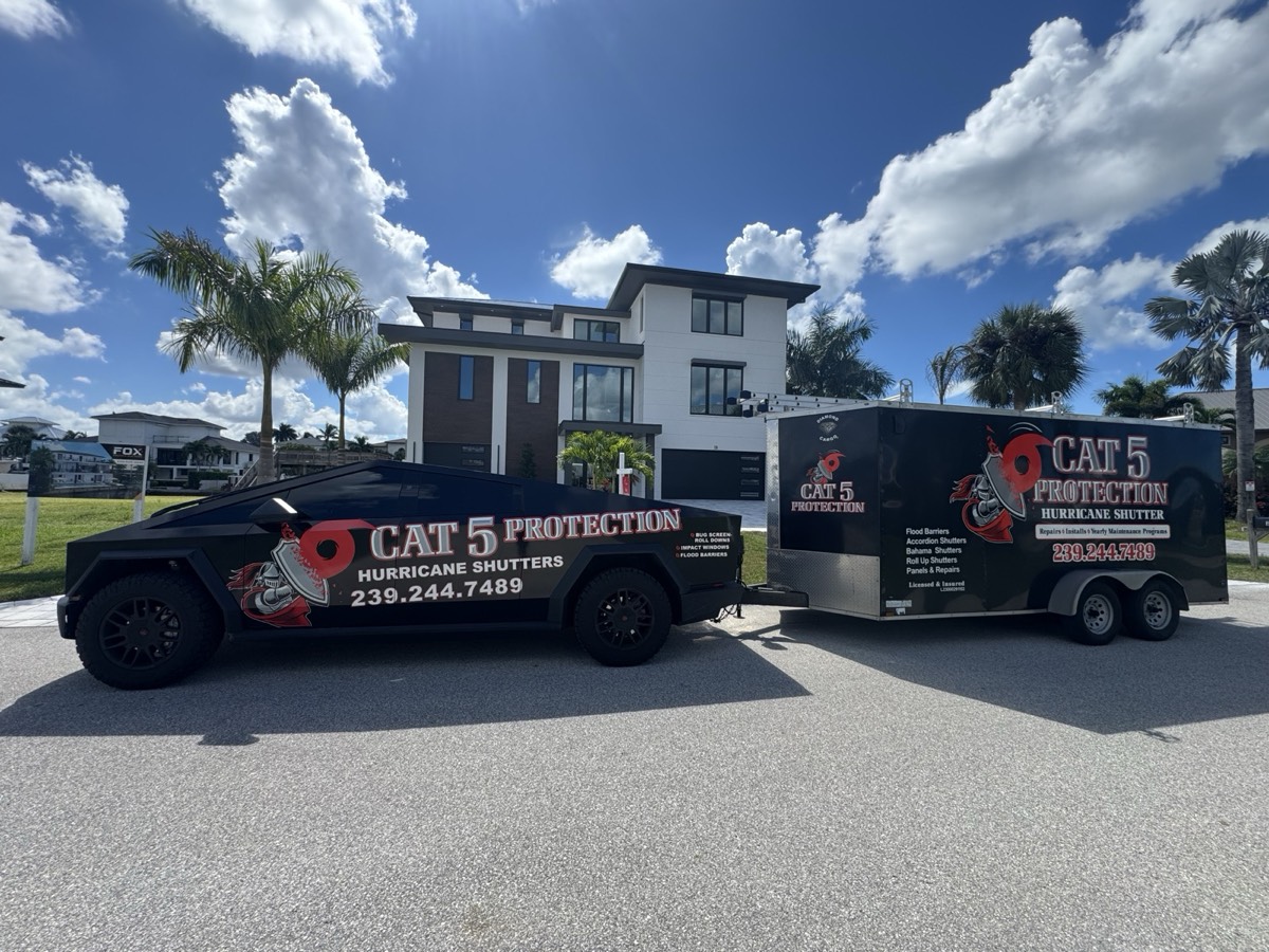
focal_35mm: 14
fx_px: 513
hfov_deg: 102.1
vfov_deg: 85.7
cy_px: 476
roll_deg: -1.1
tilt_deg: +0.6
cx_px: 634
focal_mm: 2.22
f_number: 2.2
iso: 40
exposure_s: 1/1277
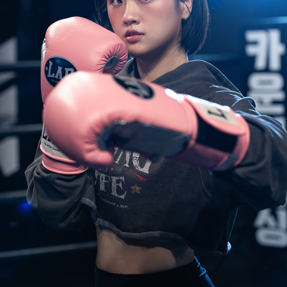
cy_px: 77
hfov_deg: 18.7
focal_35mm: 93
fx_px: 872
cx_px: 139
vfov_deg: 18.6
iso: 800
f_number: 2.8
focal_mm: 67
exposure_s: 1/125
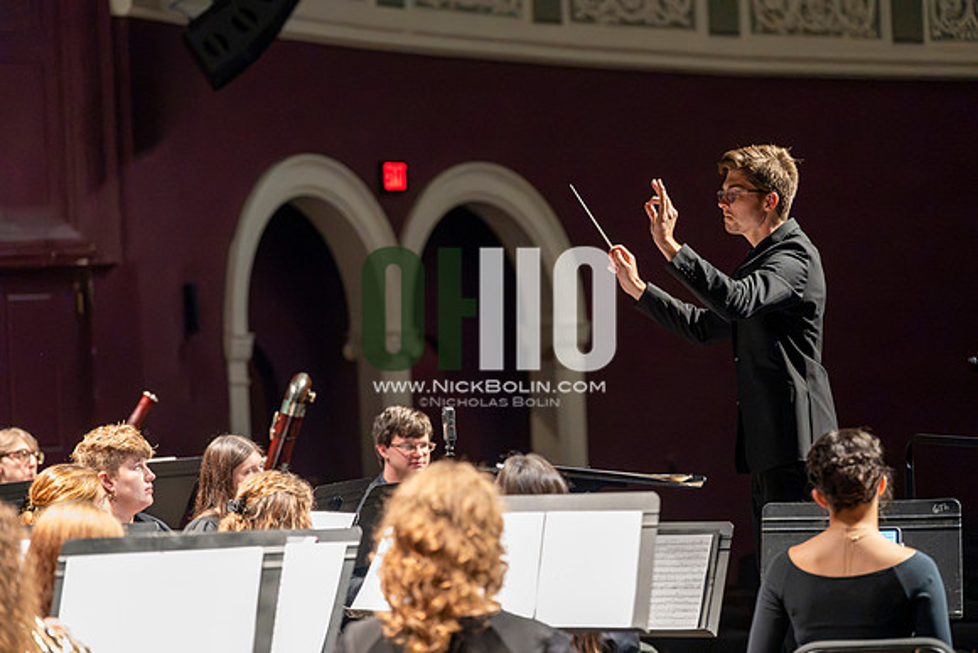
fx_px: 2989
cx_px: 489
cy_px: 326
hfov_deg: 18.6
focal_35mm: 110
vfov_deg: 12.5
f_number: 2.8
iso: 16000
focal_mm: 110
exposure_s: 1/640
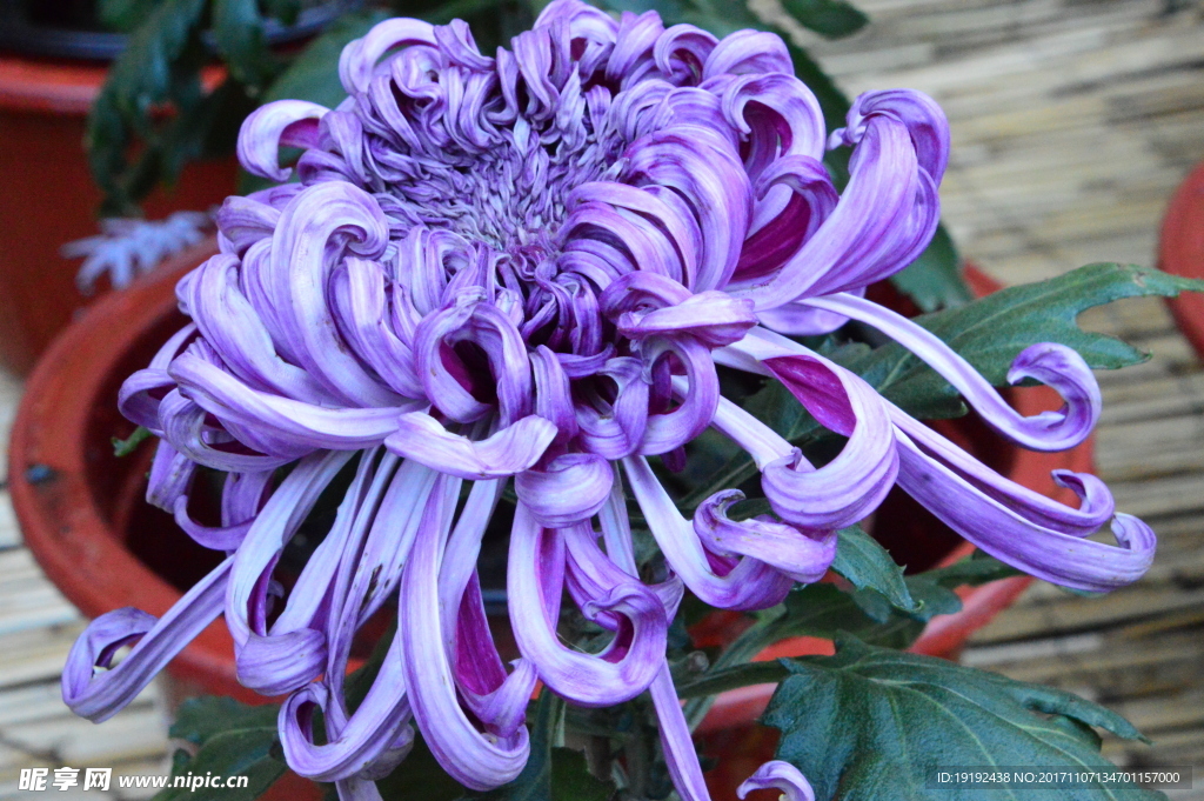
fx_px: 3258
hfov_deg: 20.9
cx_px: 602
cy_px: 400
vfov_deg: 14.0
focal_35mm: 98
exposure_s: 1/80
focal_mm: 65
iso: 6400
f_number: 18
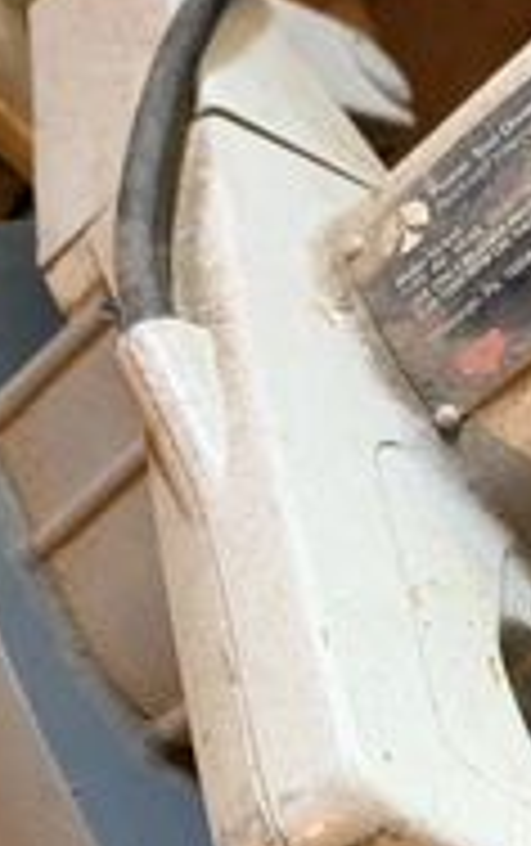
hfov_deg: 22.5
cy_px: 549
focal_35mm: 54
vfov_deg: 37.2
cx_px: 603
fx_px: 1247
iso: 400
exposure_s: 1/60
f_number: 1.78
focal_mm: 6.76
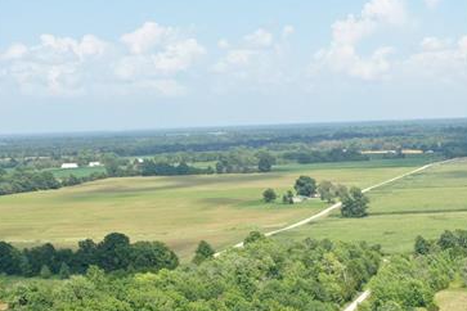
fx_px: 1025
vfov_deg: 16.3
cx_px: 506
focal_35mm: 79
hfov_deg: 24.1
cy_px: 410
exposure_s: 1/320
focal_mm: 10.26
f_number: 5
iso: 100
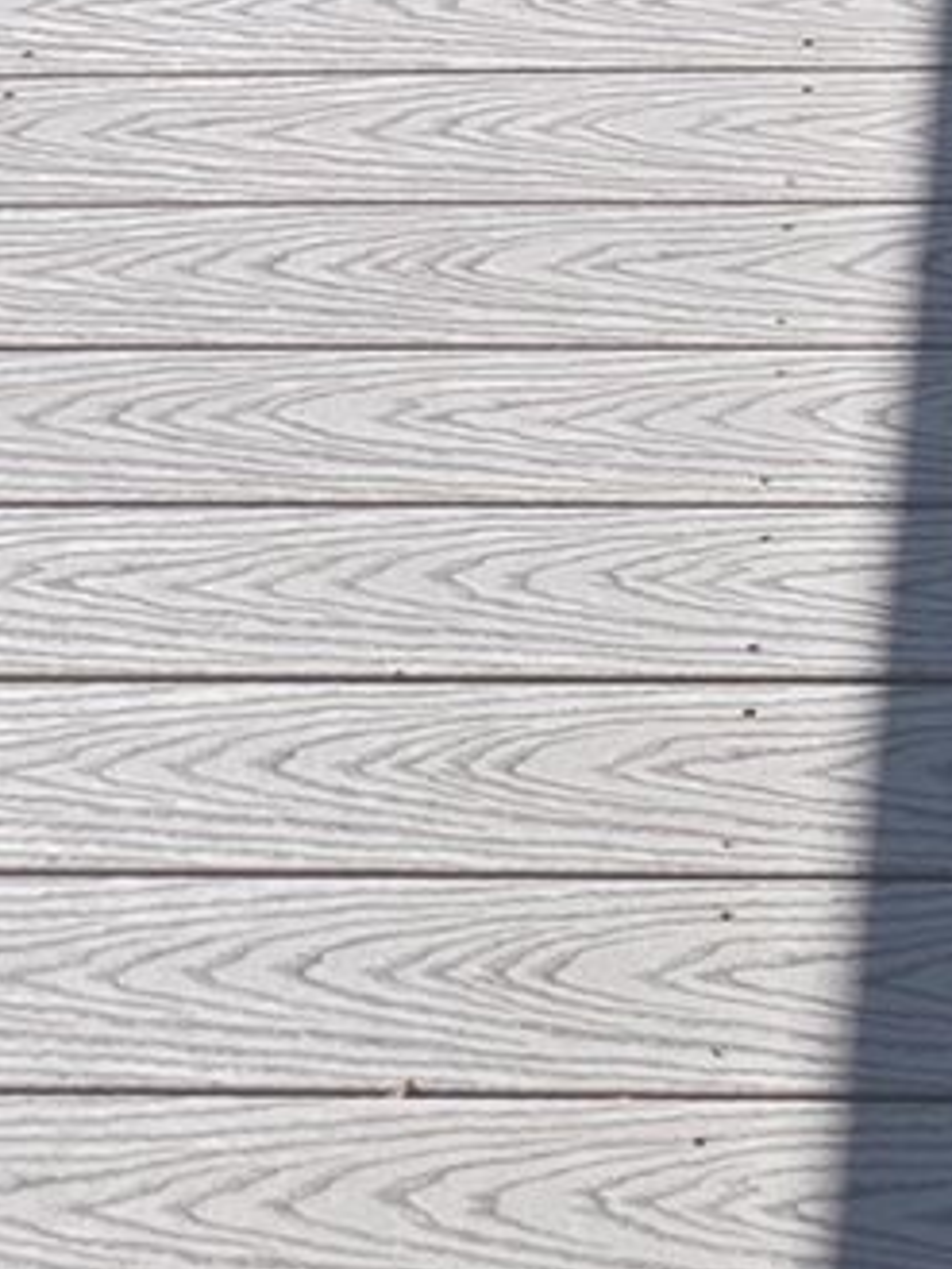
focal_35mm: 161
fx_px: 5900
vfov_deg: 10.6
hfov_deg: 9.2
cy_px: -1701
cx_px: 705
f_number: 1.7
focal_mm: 6.3
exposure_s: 1/1879
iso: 80
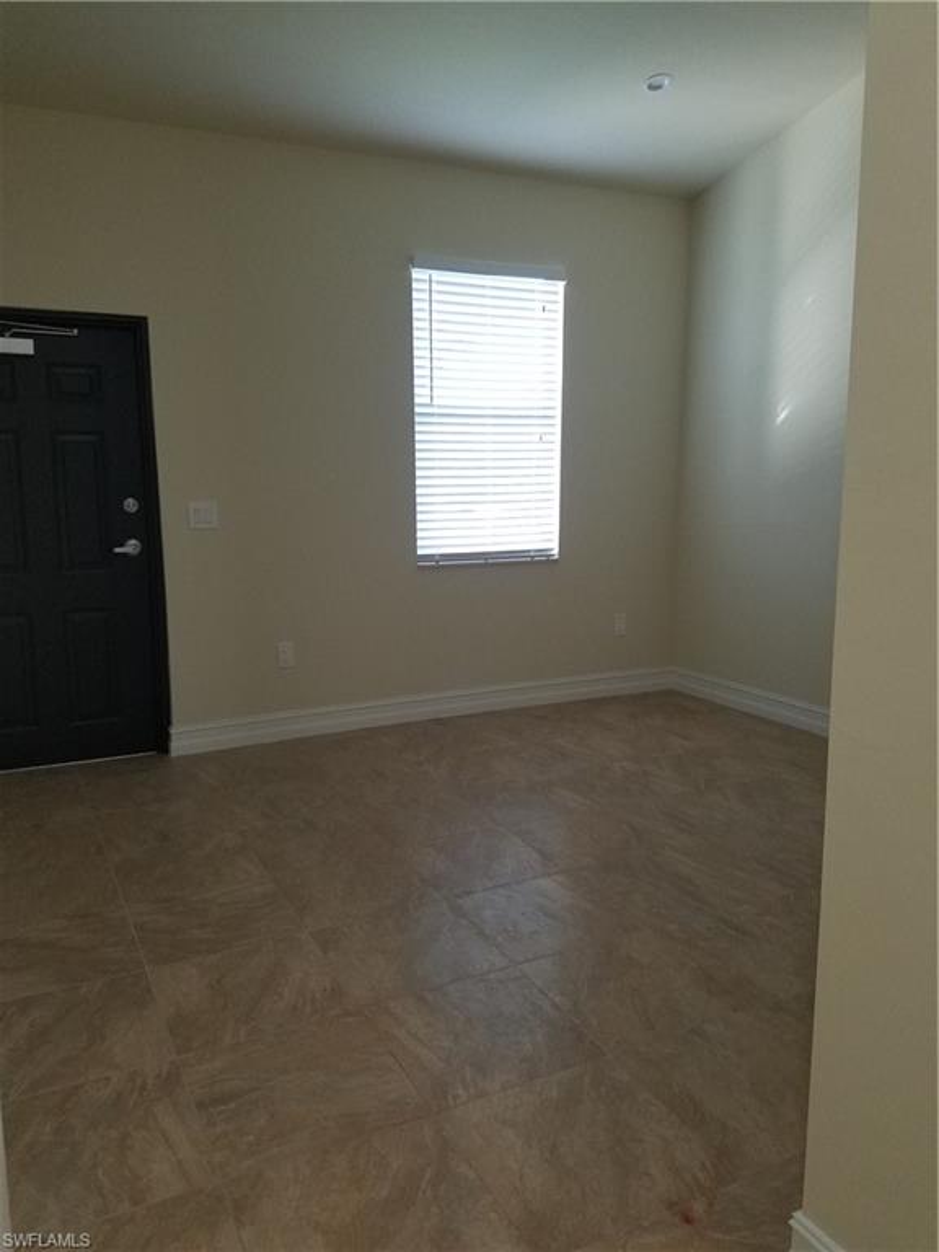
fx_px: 940
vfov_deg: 67.3
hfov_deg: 53.1
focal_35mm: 26
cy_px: 626
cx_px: 470
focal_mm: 4.2
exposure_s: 1/60
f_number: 1.7
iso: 160
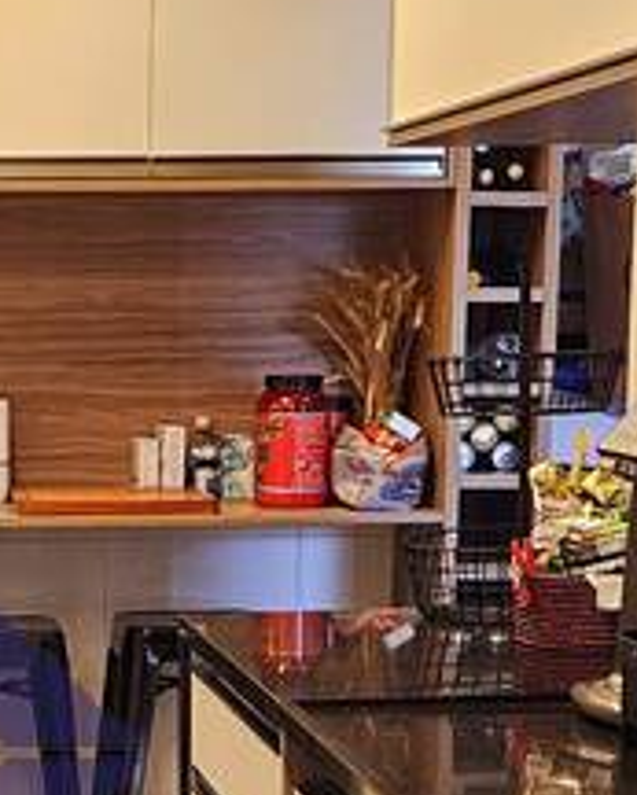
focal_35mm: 112
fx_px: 2638
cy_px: 810
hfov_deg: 13.5
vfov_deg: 16.8
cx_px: -74
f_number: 1.7
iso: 400
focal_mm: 6.3
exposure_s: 1/120
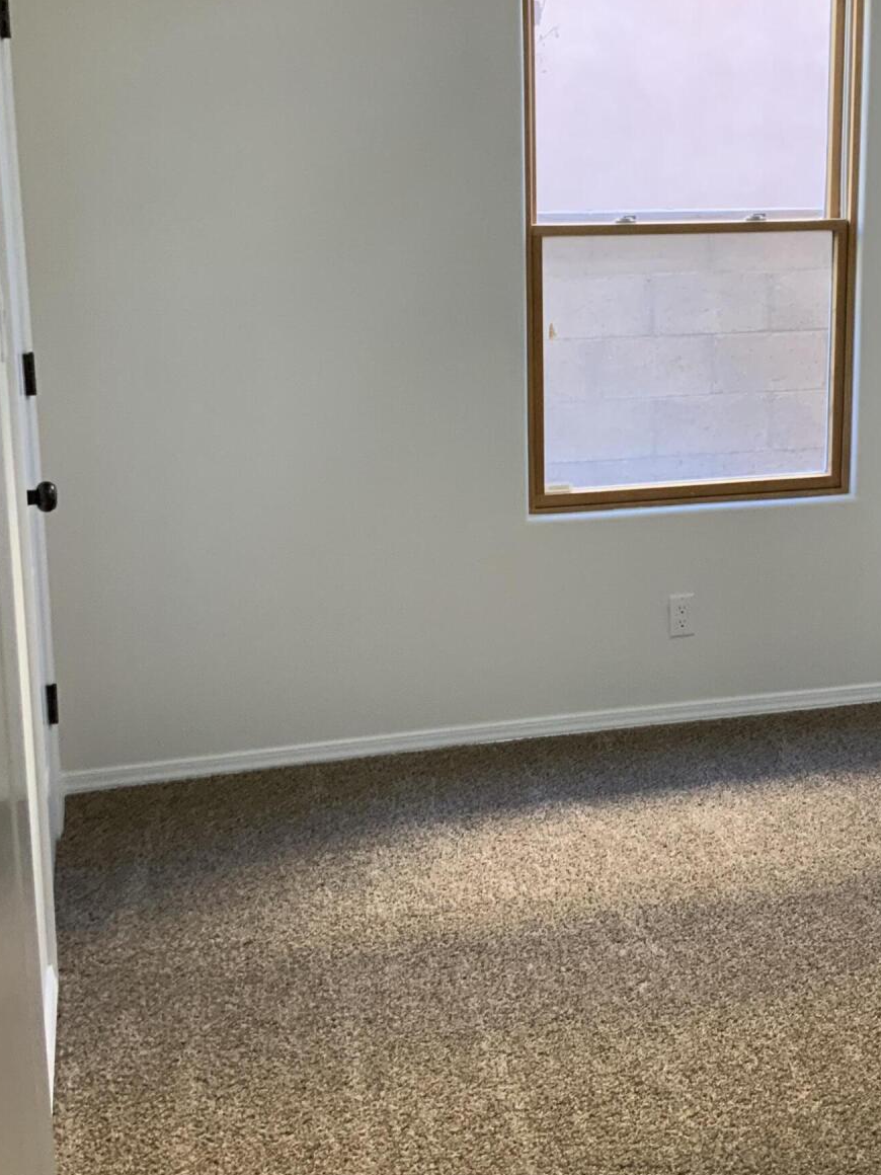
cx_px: 632
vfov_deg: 38.0
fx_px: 1697
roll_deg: +0.4
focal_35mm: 50
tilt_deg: -9.5
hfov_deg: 28.8
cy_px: 453
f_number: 1.8
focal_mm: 3
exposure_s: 1/60
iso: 125
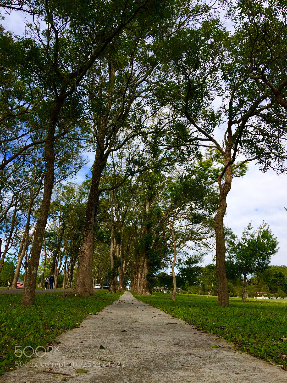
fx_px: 321
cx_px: 144
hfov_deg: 48.2
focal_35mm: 29
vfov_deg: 61.7
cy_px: 192
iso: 32
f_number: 2.2
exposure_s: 1/1244
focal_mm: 4.15
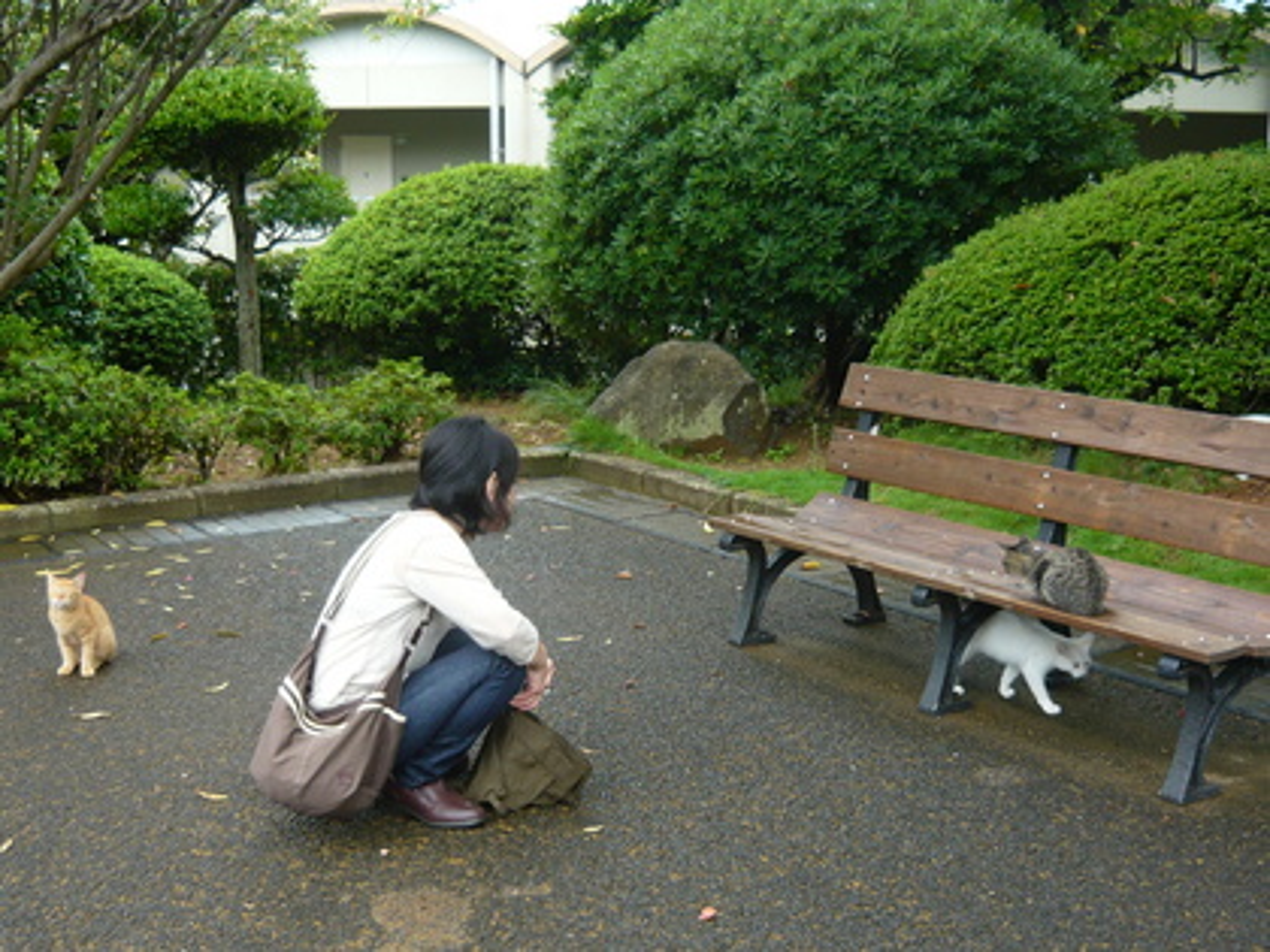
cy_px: 476
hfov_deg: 42.9
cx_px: 635
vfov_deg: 32.9
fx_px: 1614
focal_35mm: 44
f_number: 2.8
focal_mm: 5.5
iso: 100
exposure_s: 1/60
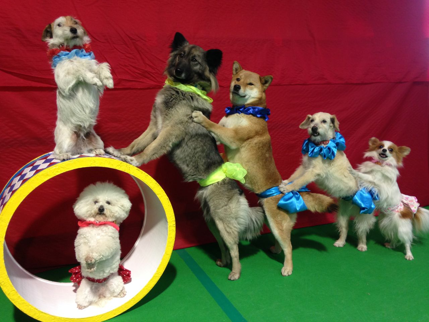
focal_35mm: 33
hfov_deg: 55.4
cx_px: 214
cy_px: 161
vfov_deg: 42.9
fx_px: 409
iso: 100
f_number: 2.4
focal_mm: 4.12
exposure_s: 1/20
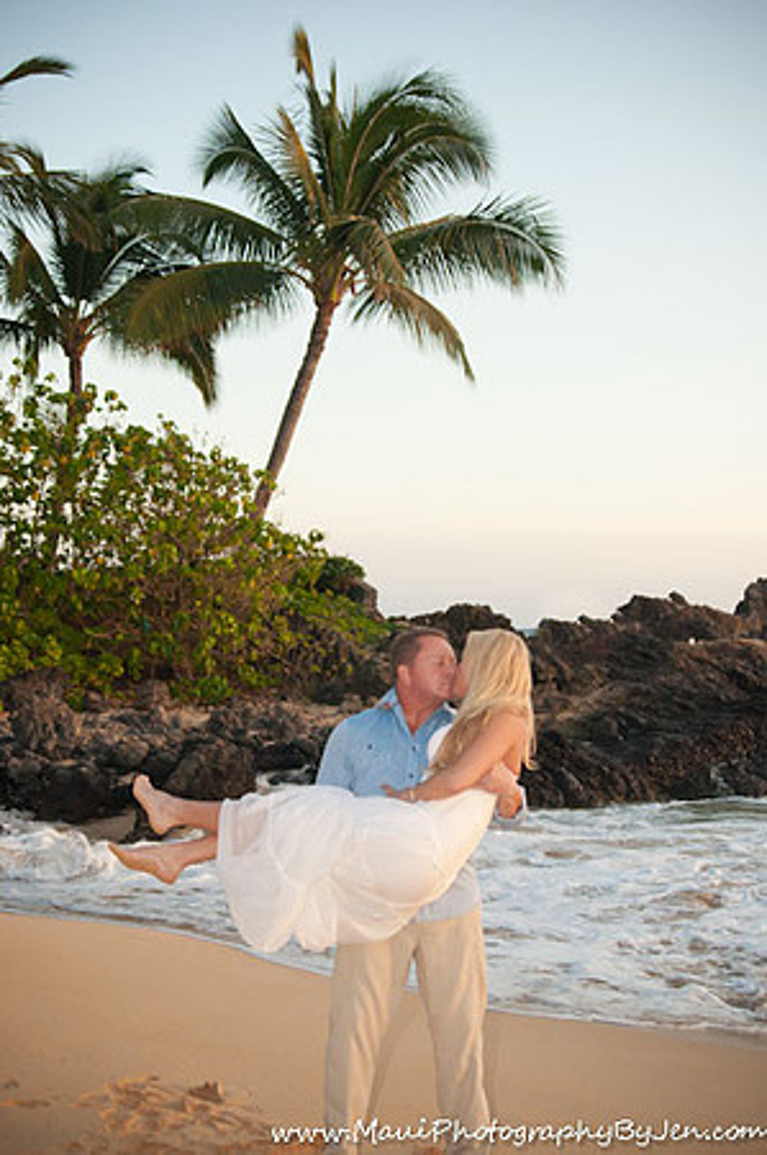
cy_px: 578
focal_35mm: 52
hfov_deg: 25.7
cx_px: 384
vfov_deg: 37.9
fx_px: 1682
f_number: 2.8
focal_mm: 35
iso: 640
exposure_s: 1/800
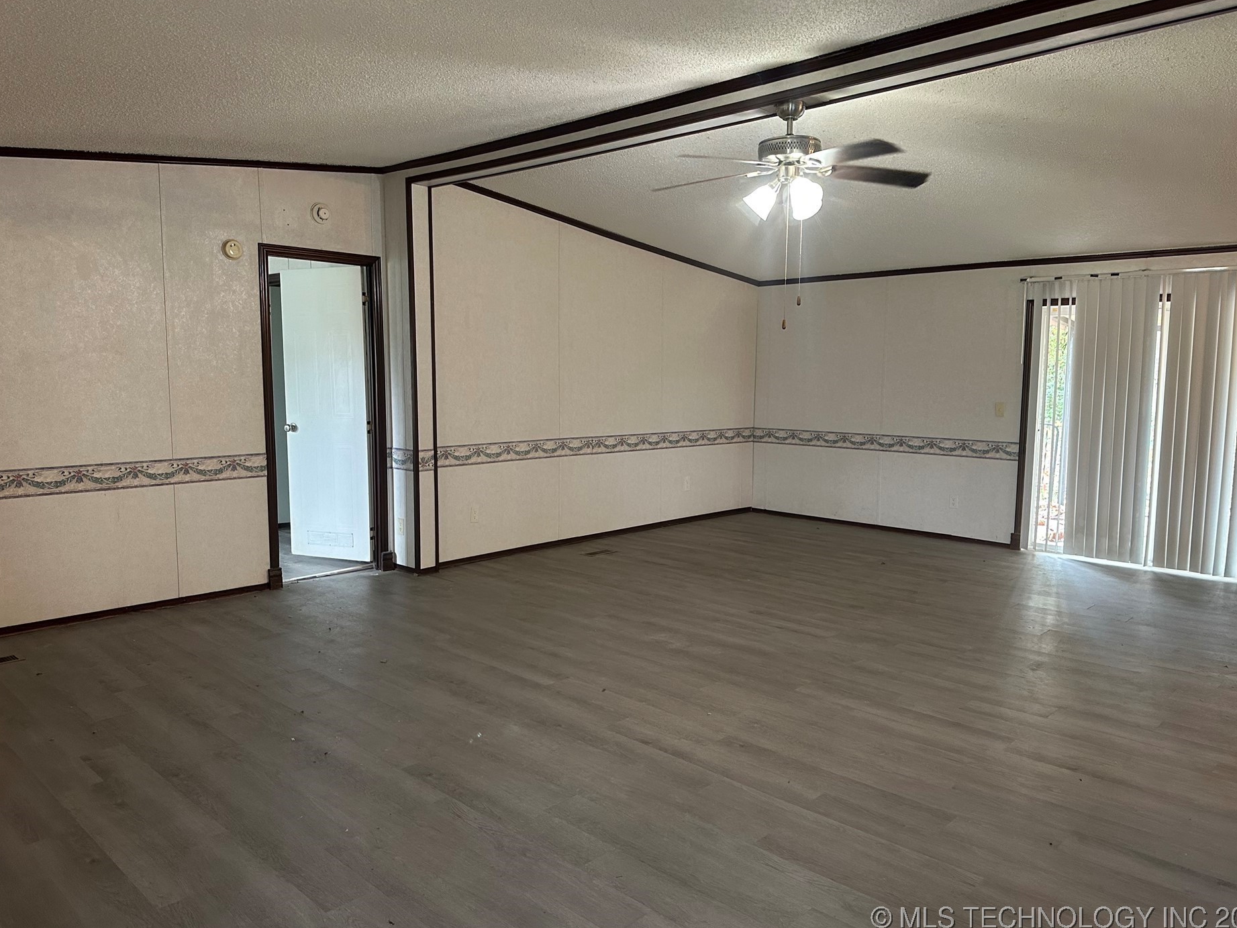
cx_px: 639
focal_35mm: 25
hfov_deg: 69.4
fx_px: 893
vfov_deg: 54.9
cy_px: 463
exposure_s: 1/60
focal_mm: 6.86
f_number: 1.78
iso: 320
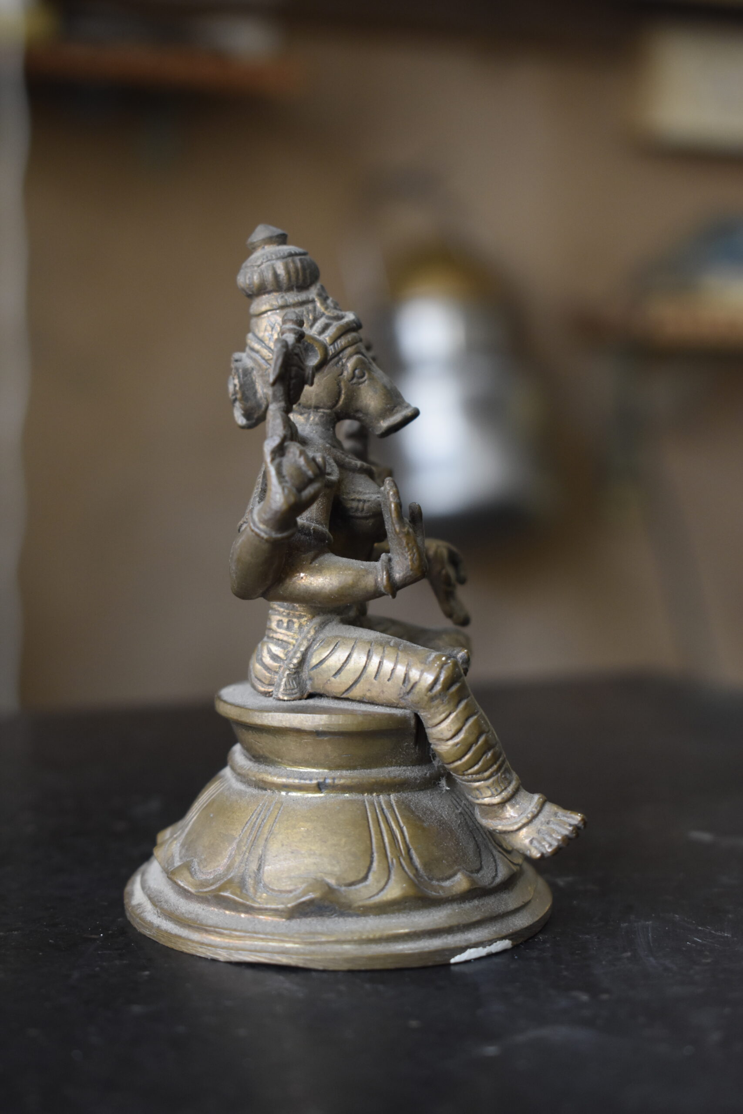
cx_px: 372
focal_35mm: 63
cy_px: 557
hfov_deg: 21.6
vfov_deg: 31.9
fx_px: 1950
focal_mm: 42
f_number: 5
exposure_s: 1/60
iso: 800
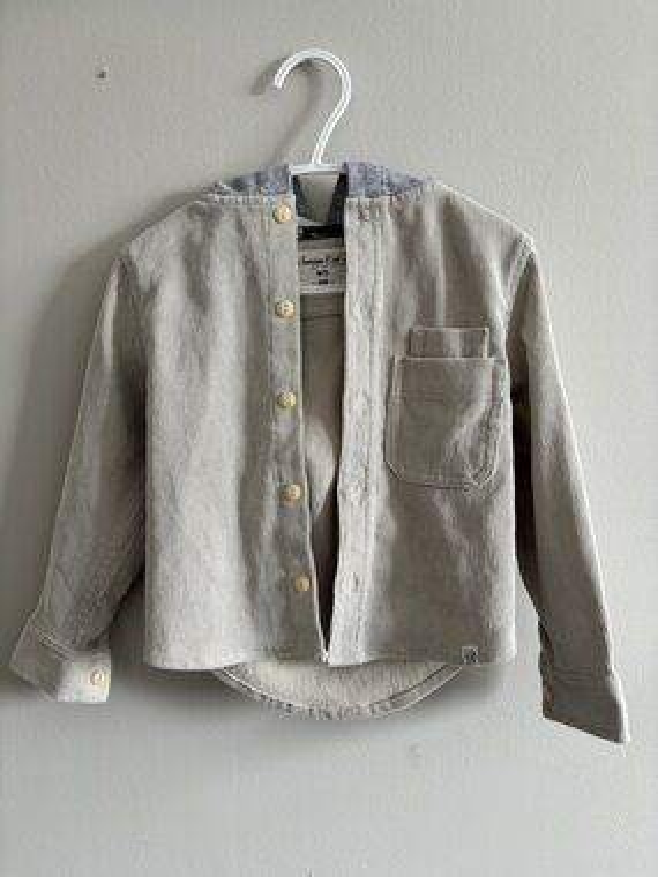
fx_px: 659
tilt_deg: -8.3
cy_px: 438
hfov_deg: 53.1
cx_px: 329
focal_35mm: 26
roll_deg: +2.4
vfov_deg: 67.3
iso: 100
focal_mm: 5.96
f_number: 1.6
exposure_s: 1/121
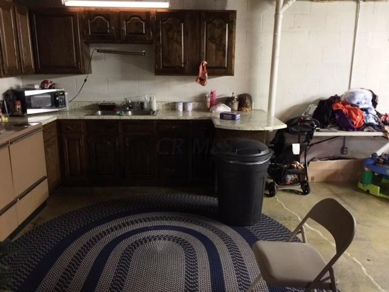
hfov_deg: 61.7
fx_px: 326
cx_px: 194
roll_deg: -0.4
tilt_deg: -13.8
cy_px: 146
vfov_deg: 48.2
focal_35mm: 29
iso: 100
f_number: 2.2
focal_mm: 4.15
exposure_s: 1/4
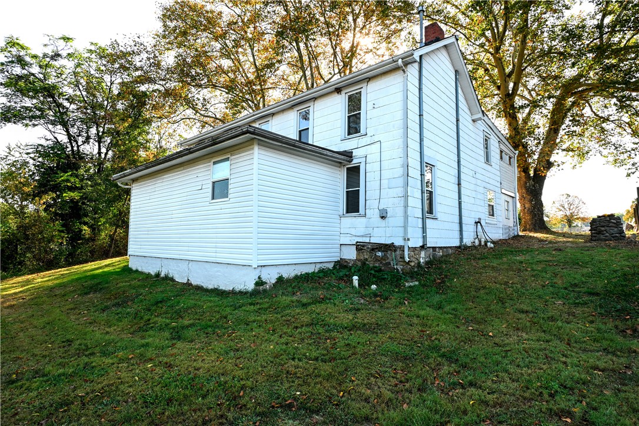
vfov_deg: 63.2
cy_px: 213
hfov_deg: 85.4
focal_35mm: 20
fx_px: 346
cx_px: 320
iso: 140
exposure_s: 1/125
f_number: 7.1
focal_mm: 13
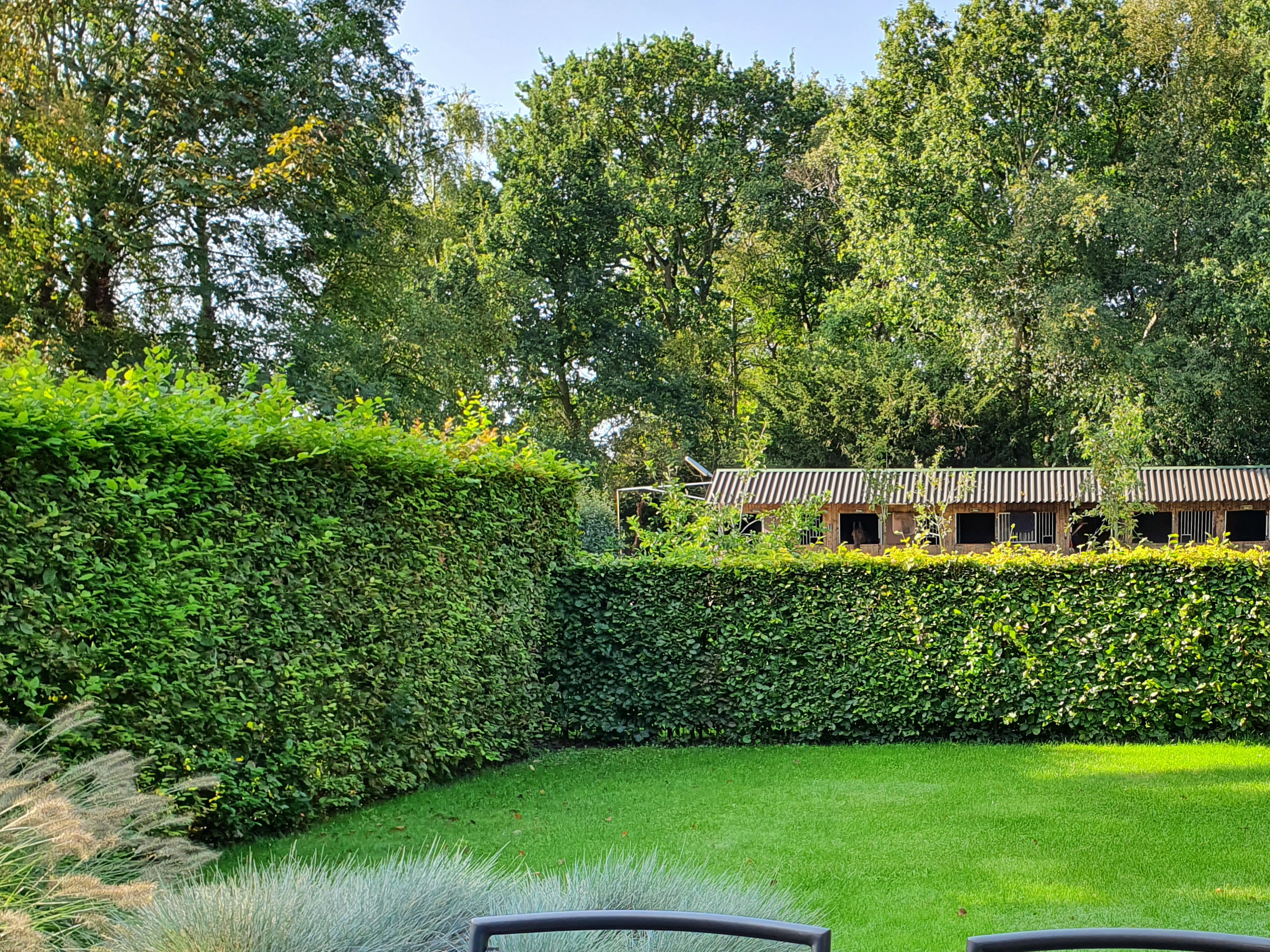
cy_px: 710
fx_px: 1577
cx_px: 975
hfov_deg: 42.3
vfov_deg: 33.0
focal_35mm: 43
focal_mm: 4.32
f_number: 2.4
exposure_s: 1/224
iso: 50
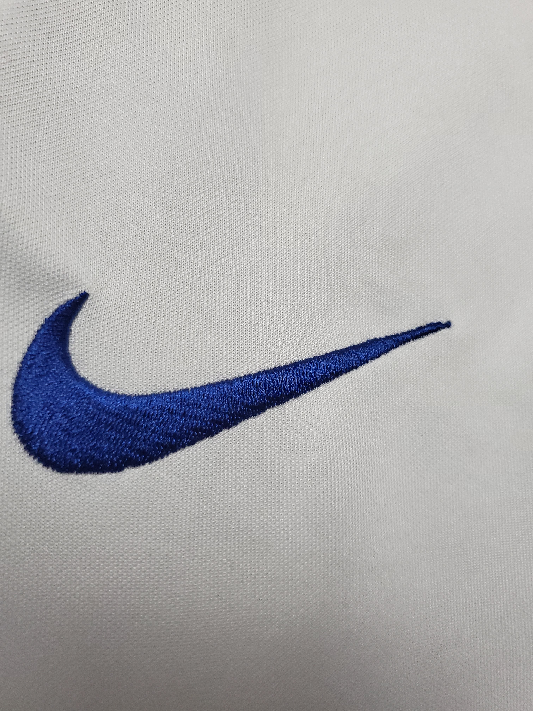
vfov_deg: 67.3
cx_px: 266
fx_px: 534
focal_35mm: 26
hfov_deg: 53.1
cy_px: 356
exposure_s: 1/100
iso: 320
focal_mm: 4.3
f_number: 1.5
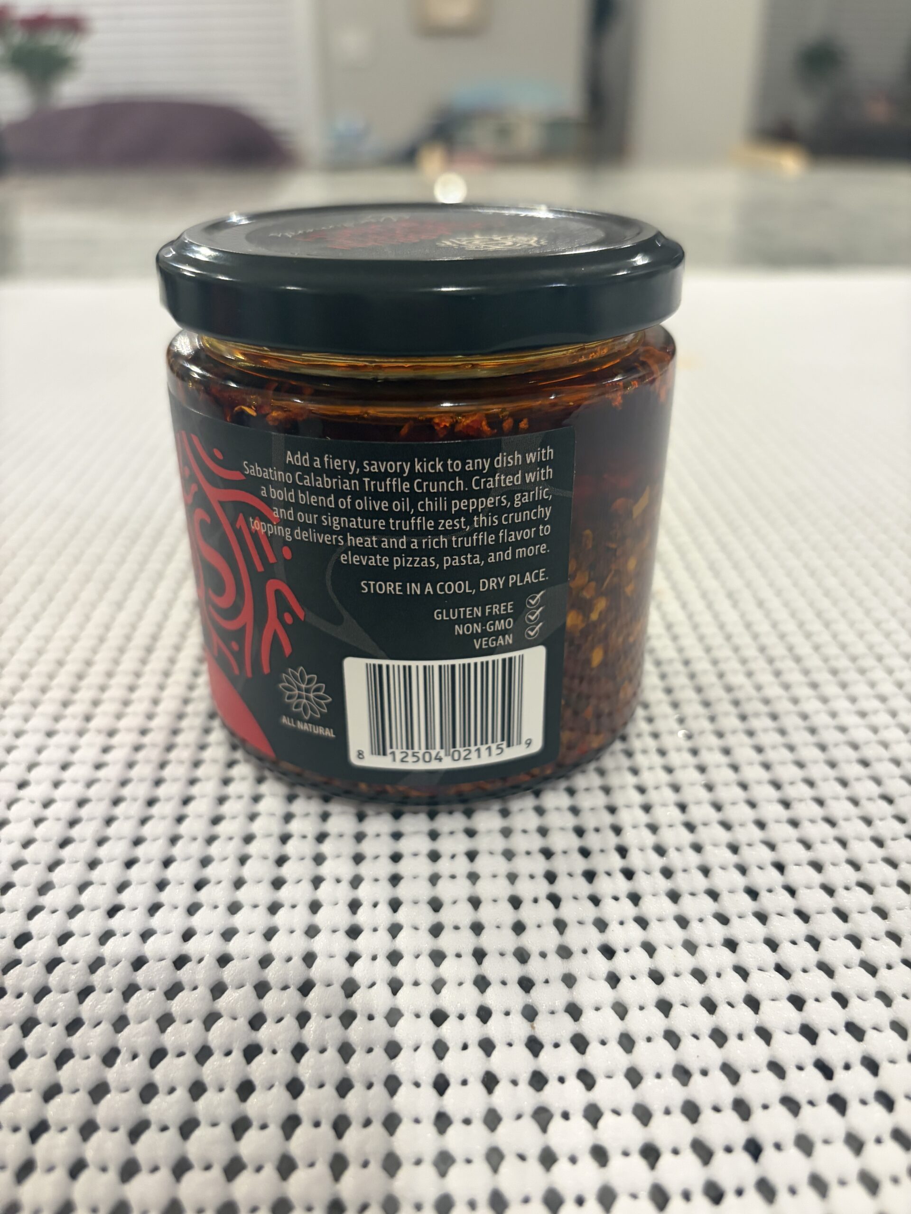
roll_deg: +0.1
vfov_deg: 67.3
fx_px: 912
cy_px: 607
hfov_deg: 53.1
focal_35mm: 26
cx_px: 456
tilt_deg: -28.1
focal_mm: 5.96
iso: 400
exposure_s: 1/60
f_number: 1.6
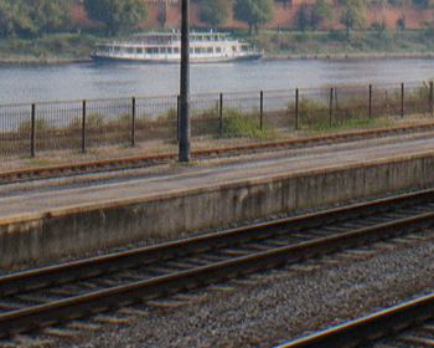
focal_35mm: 126
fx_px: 1618
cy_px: -5
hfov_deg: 14.4
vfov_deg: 12.1
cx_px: 610
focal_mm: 47
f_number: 9
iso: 160
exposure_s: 1/320
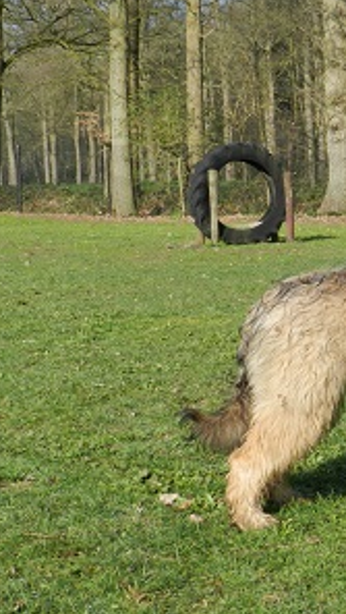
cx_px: 348
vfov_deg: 27.2
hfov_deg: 15.2
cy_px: 307
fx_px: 1269
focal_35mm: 78
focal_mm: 9.4
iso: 160
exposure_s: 1/640
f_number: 4.4
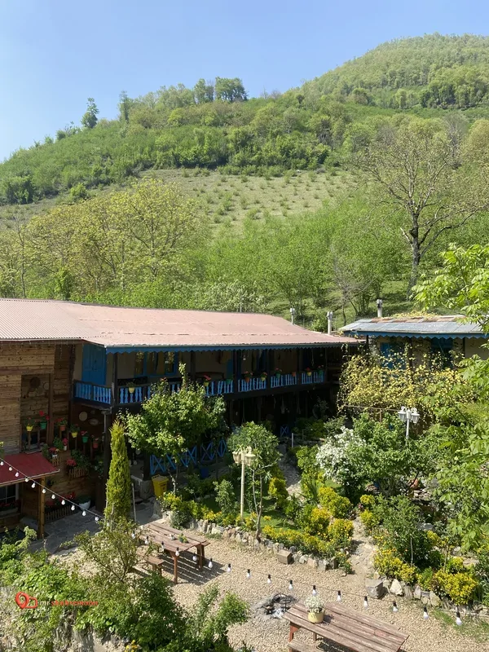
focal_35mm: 26
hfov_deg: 53.1
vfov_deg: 67.3
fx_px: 490
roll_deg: -1.1
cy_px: 326
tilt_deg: +0.5
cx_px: 244
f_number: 1.8
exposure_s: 1/1464
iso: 32
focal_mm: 4.25
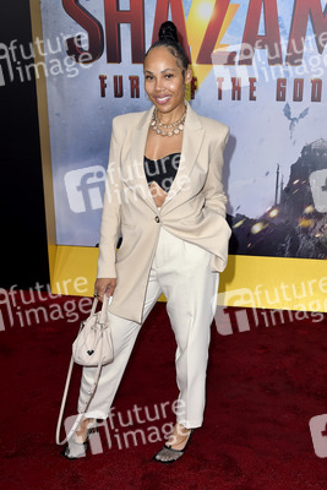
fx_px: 490
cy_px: 245
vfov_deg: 53.1
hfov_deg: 36.9
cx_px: 164
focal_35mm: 36
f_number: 6.3
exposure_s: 1/250
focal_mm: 36
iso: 400
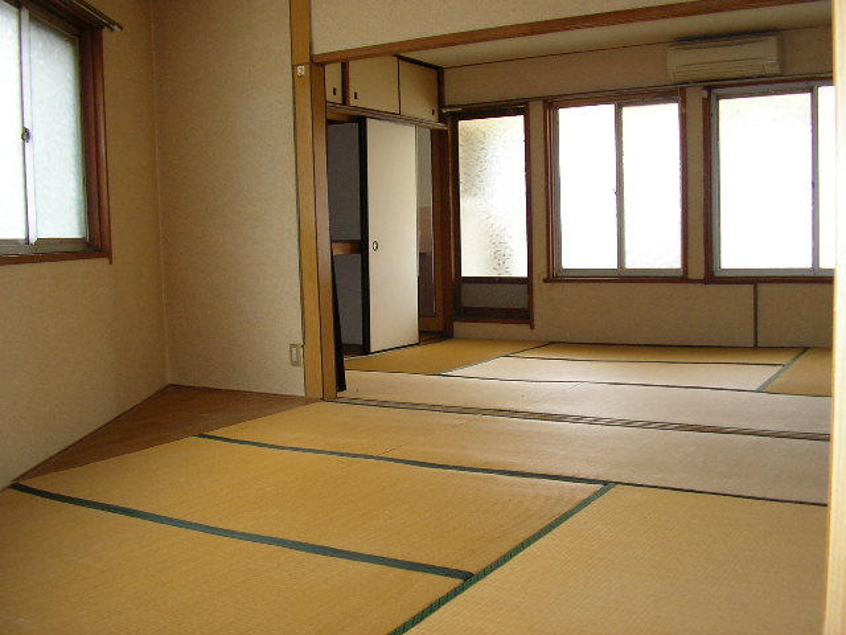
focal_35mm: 38
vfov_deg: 37.7
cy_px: 318
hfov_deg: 49.0
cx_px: 423
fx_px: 929
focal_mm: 5.8
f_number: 2.9
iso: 79
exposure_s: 1/60
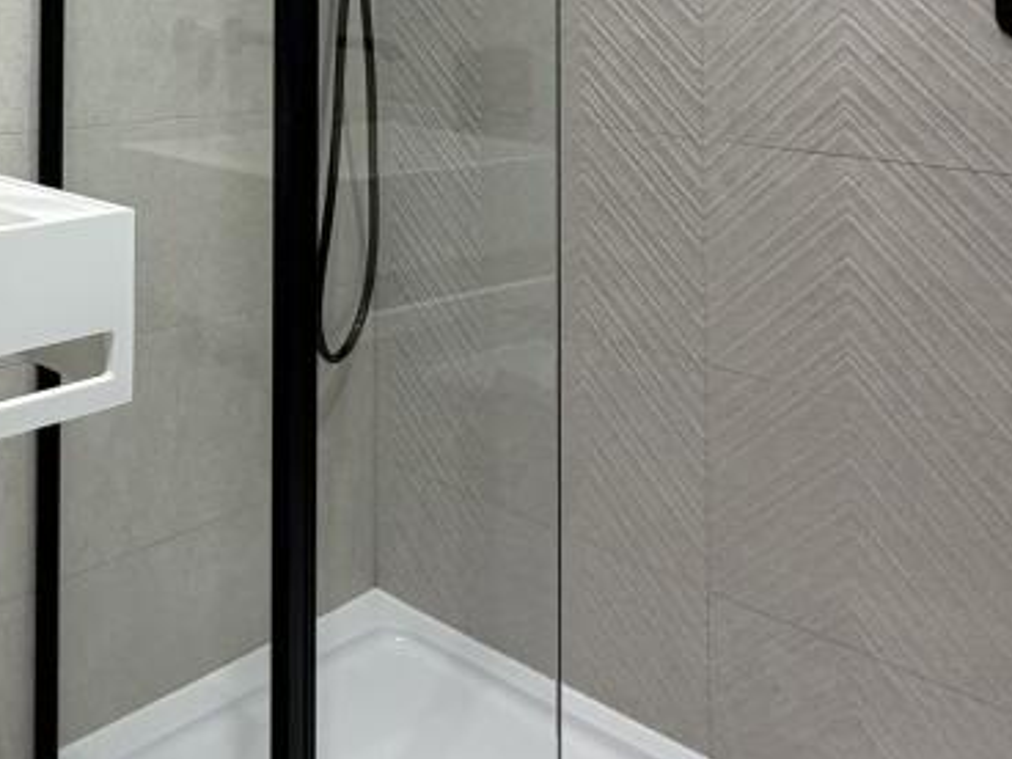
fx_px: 1140
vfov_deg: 32.5
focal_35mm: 39
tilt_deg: +1.8
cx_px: -132
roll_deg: -0.9
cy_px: -69
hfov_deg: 38.5
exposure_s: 1/100
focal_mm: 2.22
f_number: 2.2
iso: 125
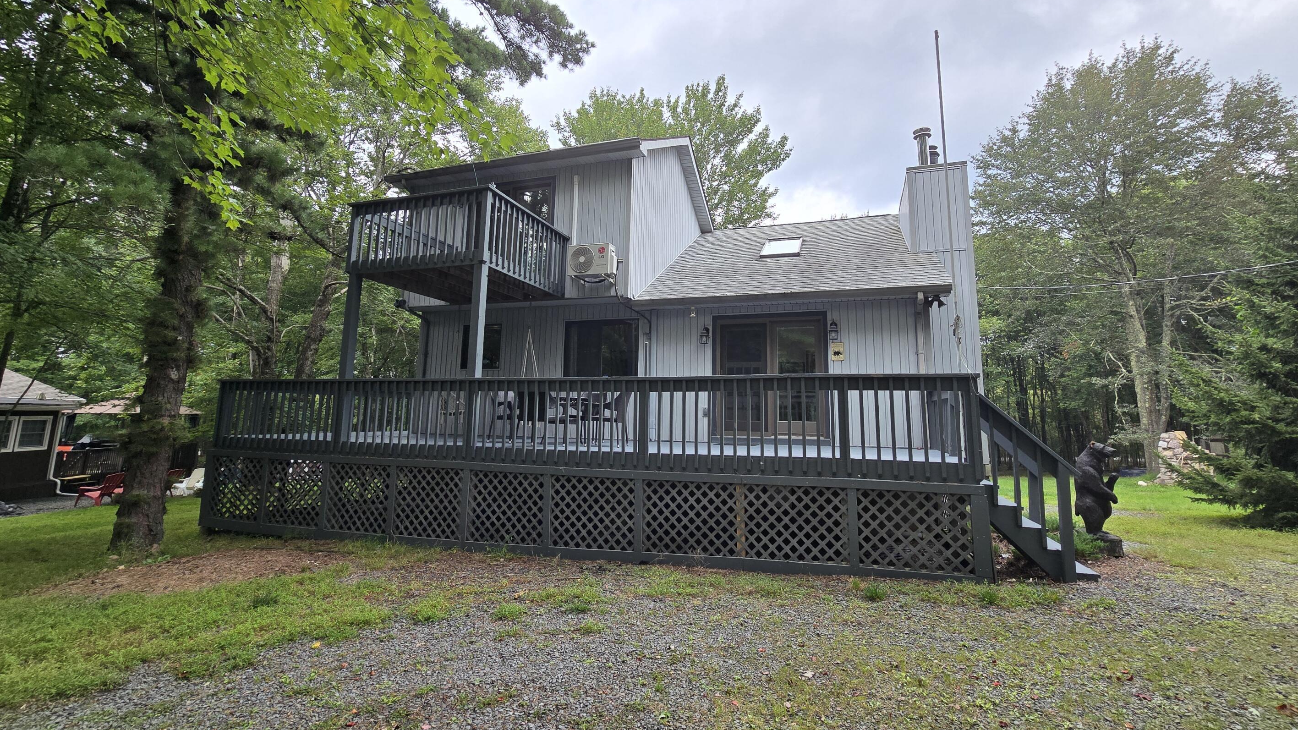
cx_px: 657
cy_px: 326
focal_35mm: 15
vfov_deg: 70.3
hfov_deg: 103.0
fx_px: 516
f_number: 2.2
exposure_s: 1/339
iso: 50
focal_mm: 2.2
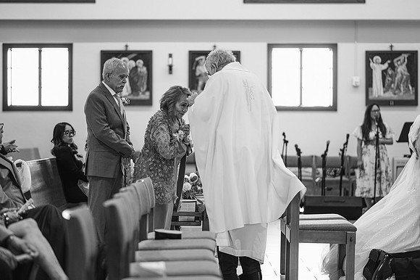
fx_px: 1009
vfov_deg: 15.8
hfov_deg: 23.5
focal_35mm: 87
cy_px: 140
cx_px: 210
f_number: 1.8
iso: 320
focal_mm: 85
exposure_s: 1/125
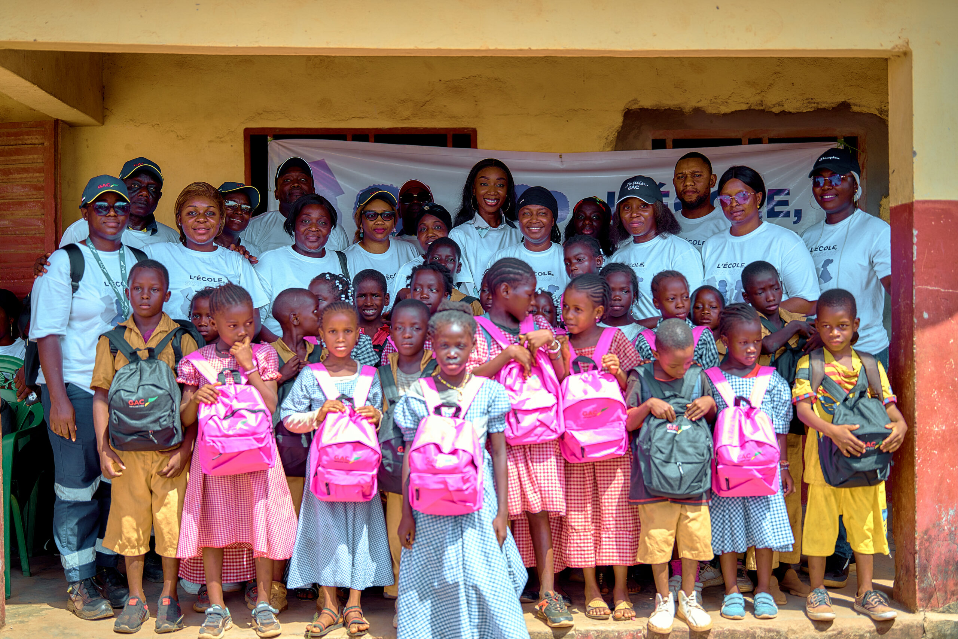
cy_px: 320
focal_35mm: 50
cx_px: 479
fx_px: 1331
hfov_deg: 39.6
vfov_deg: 27.0
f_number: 1.4
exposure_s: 1/1600
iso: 100
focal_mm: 50
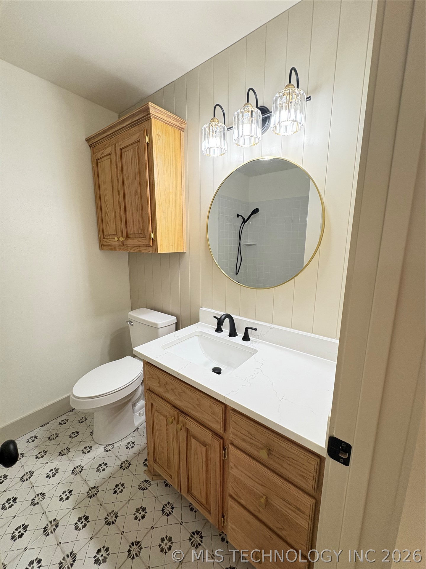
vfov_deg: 102.1
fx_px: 230
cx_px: 213
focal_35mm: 14
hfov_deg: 85.7
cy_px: 284
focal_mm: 2.22
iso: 160
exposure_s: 1/60
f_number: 2.2
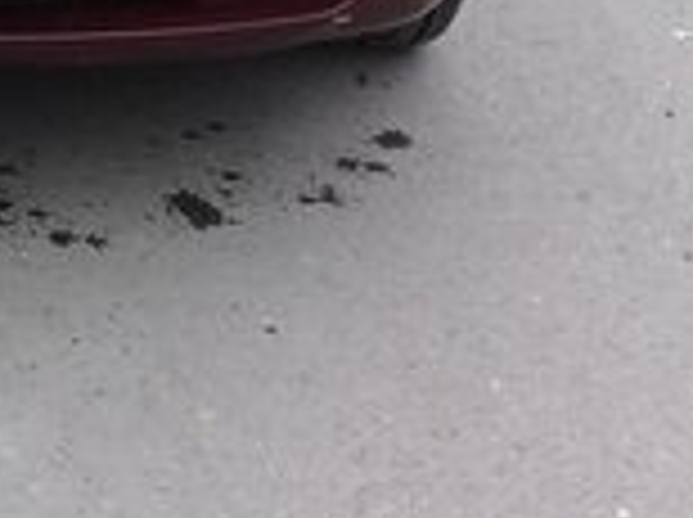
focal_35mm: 133
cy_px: -318
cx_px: -99
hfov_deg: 14.5
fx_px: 2658
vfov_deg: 10.6
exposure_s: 1/100
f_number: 2.2
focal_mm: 3.3
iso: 80
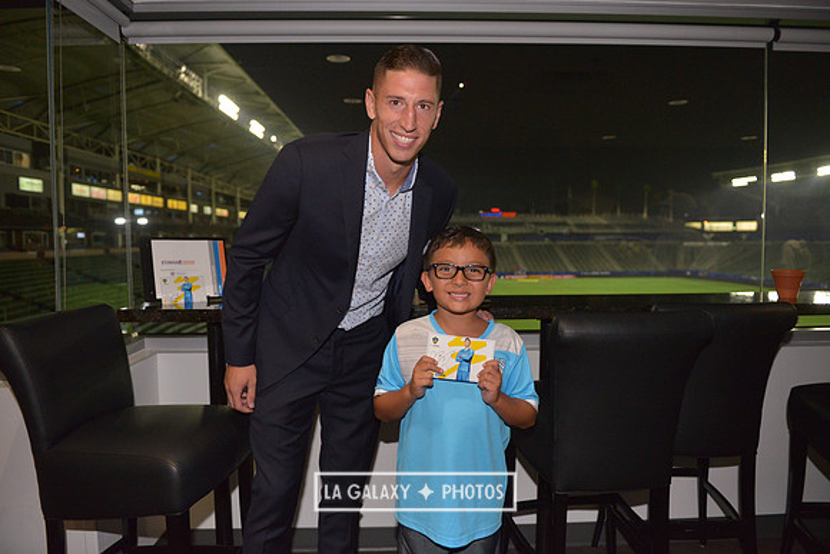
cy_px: 277
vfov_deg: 49.6
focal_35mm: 26
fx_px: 600
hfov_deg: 69.4
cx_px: 415
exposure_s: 1/1600
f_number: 3.2
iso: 2500
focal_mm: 26
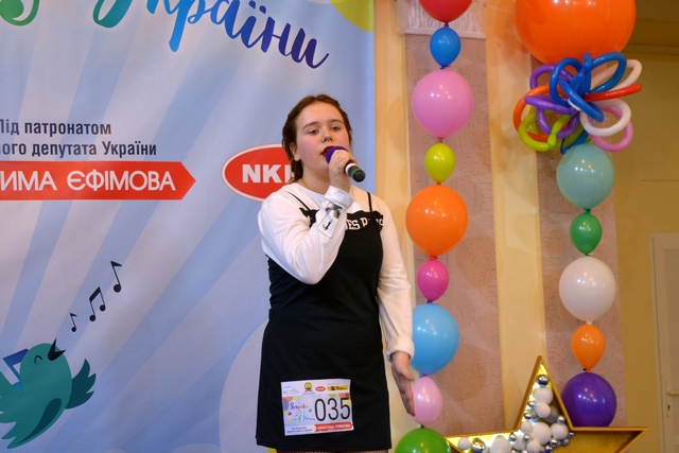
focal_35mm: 82
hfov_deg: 24.6
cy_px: 226
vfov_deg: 16.6
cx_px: 340
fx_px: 1556
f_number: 5.6
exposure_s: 1/30
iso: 560
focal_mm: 55
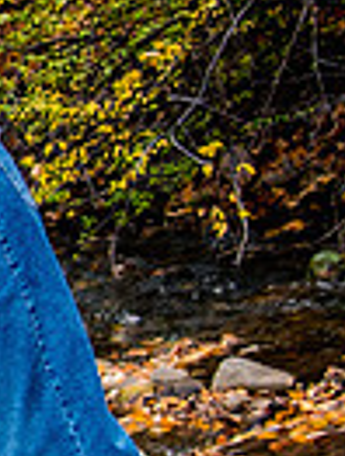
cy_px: 182
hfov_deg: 9.1
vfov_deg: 13.3
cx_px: -459
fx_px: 1957
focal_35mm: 148
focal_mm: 24
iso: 1000
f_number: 4
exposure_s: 1/100
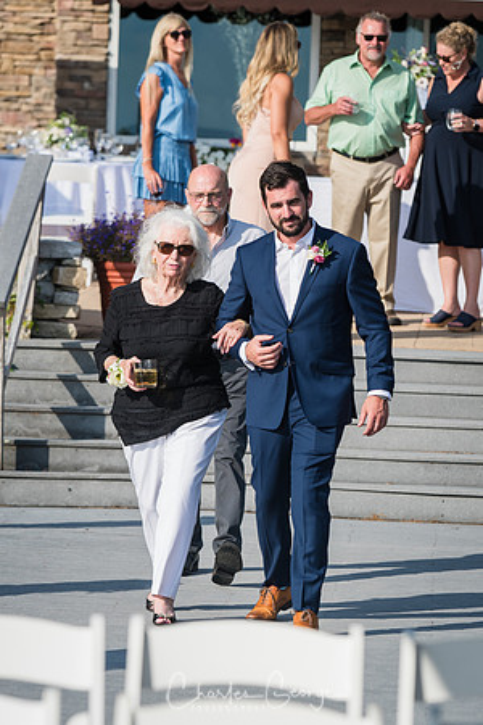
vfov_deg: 10.2
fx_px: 4075
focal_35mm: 202
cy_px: 362
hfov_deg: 6.8
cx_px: 242
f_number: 4
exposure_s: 1/2000
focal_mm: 135
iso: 200
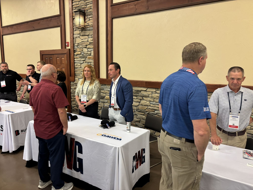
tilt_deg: -7.6
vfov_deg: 53.1
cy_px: 95
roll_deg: -0.4
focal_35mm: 26
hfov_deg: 67.3
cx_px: 126
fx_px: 190
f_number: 1.6
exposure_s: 1/60
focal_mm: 5.96
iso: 200
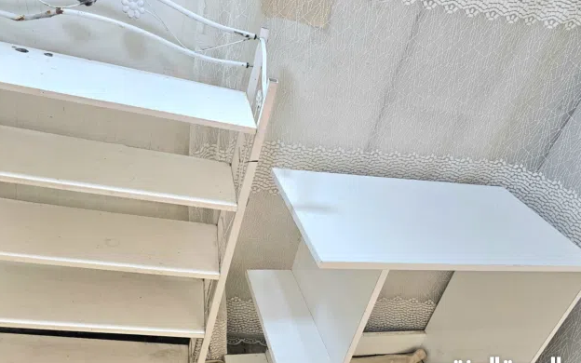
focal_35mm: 25
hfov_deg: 72.5
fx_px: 396
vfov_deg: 48.9
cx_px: 286
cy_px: 222
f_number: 1.7
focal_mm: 6.3
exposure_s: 1/51
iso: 200
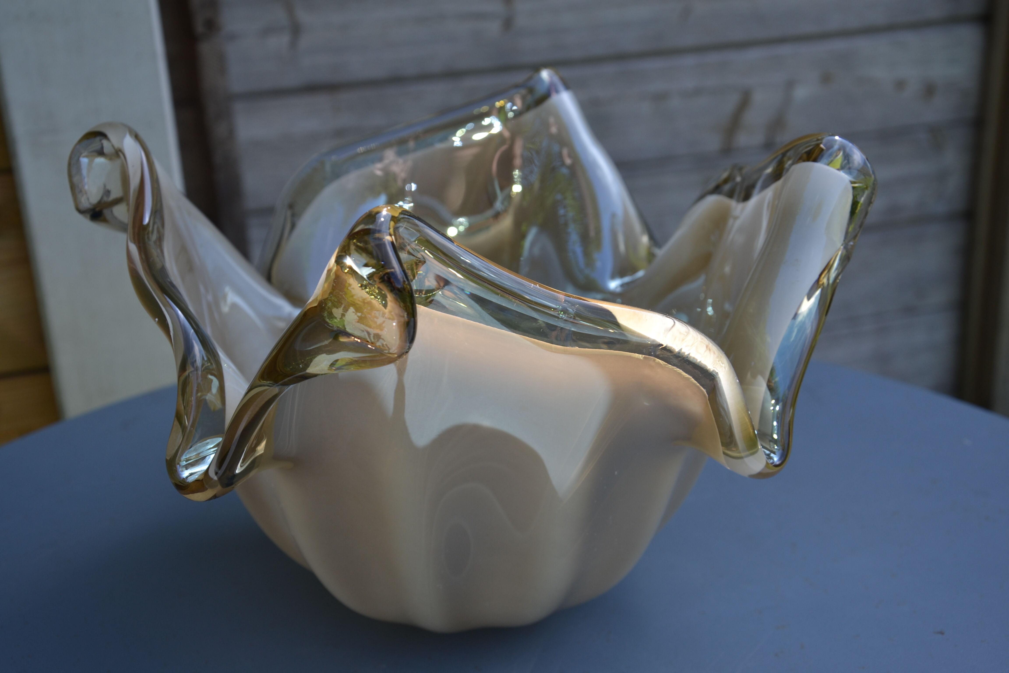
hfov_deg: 43.6
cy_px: 336
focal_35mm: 45
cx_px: 504
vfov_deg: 29.9
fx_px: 1261
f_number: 6.3
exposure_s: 1/160
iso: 100
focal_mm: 30
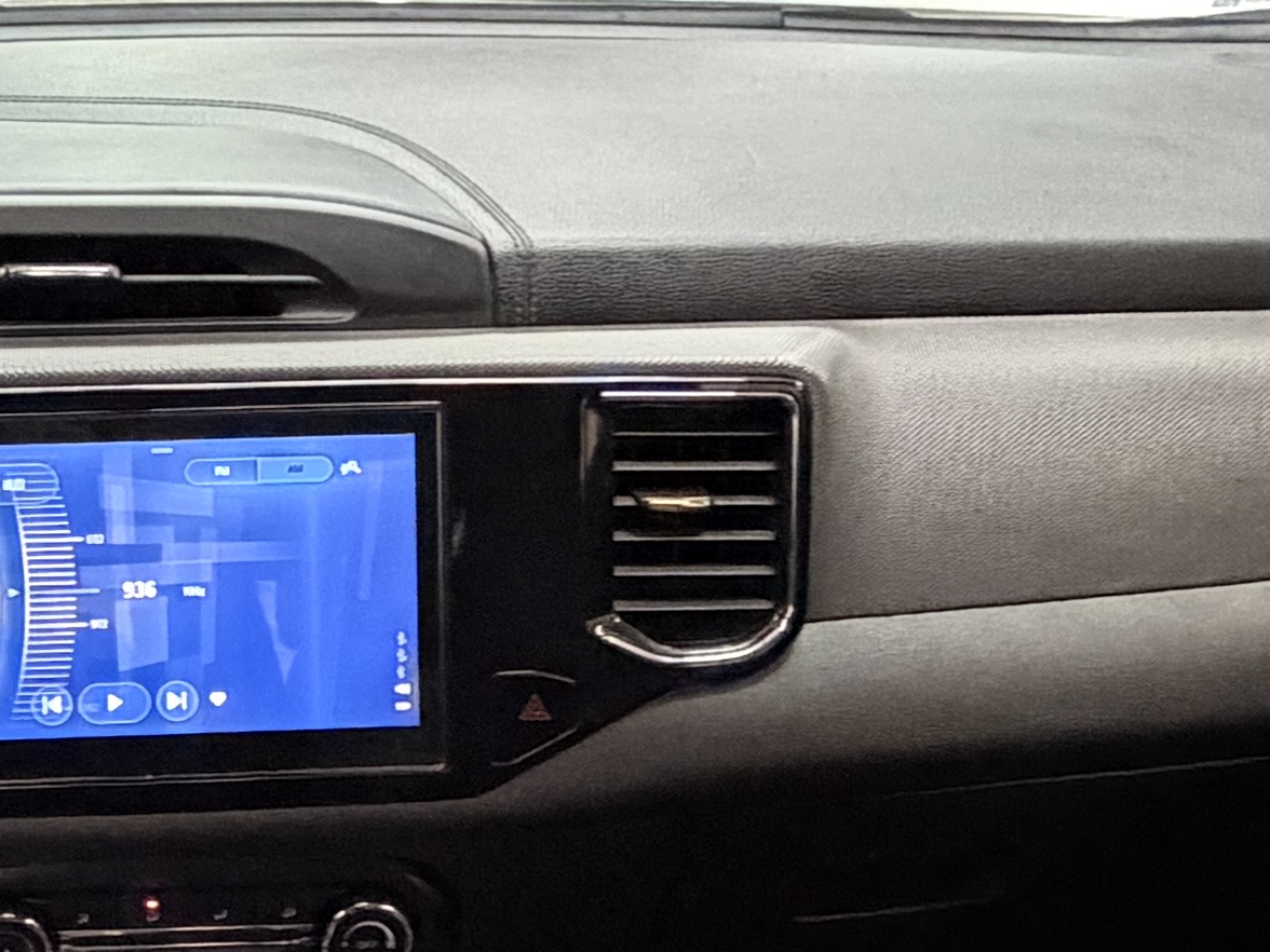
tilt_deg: -21.4
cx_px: 109
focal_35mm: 68
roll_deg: +1.0
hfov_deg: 27.5
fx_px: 2495
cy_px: 550
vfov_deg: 21.6
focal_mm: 2.22
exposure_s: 1/60
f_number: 2.2
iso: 1250
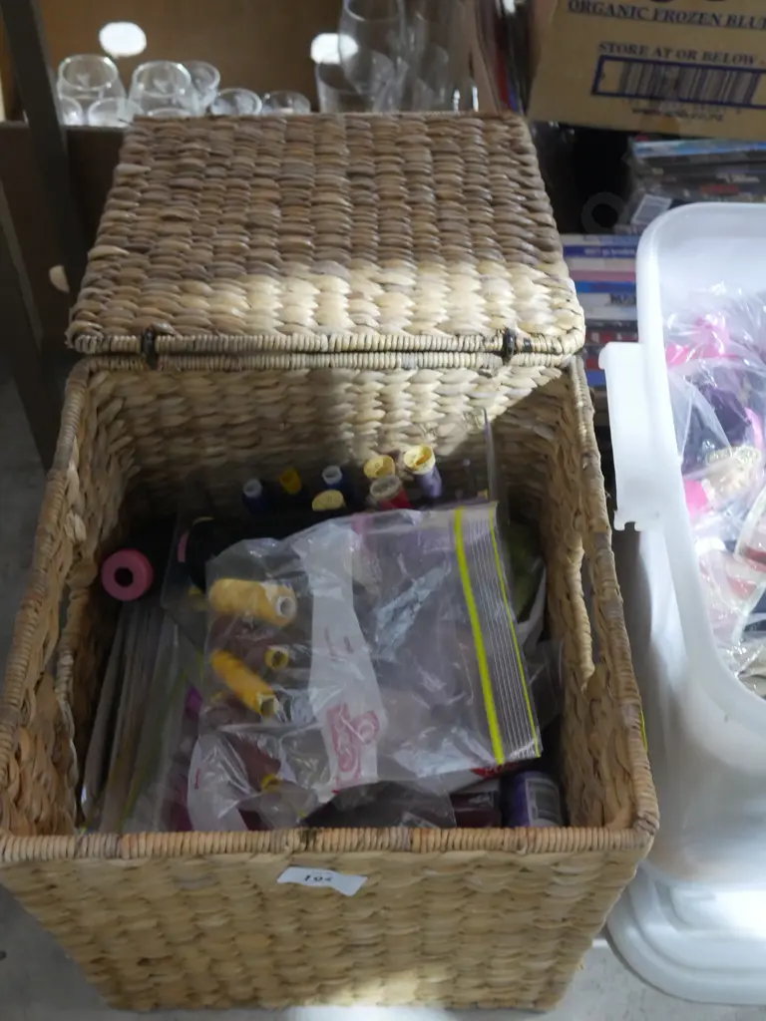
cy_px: 510
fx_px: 1121
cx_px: 383
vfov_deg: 49.0
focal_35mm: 38
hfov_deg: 37.7
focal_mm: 19
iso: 3200
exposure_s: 1/40
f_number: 4.1
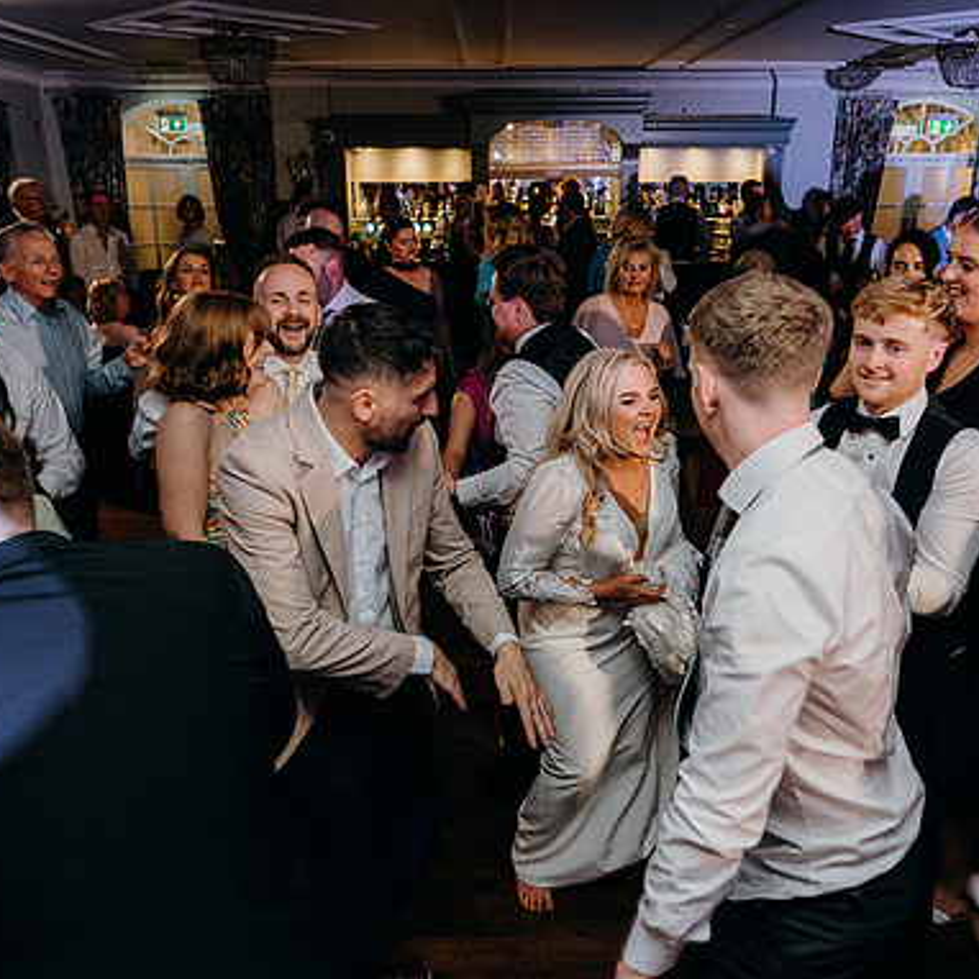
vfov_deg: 52.5
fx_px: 992
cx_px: 500
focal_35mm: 31
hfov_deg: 52.5
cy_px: 493
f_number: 3.5
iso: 2500
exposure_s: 1/160
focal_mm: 24
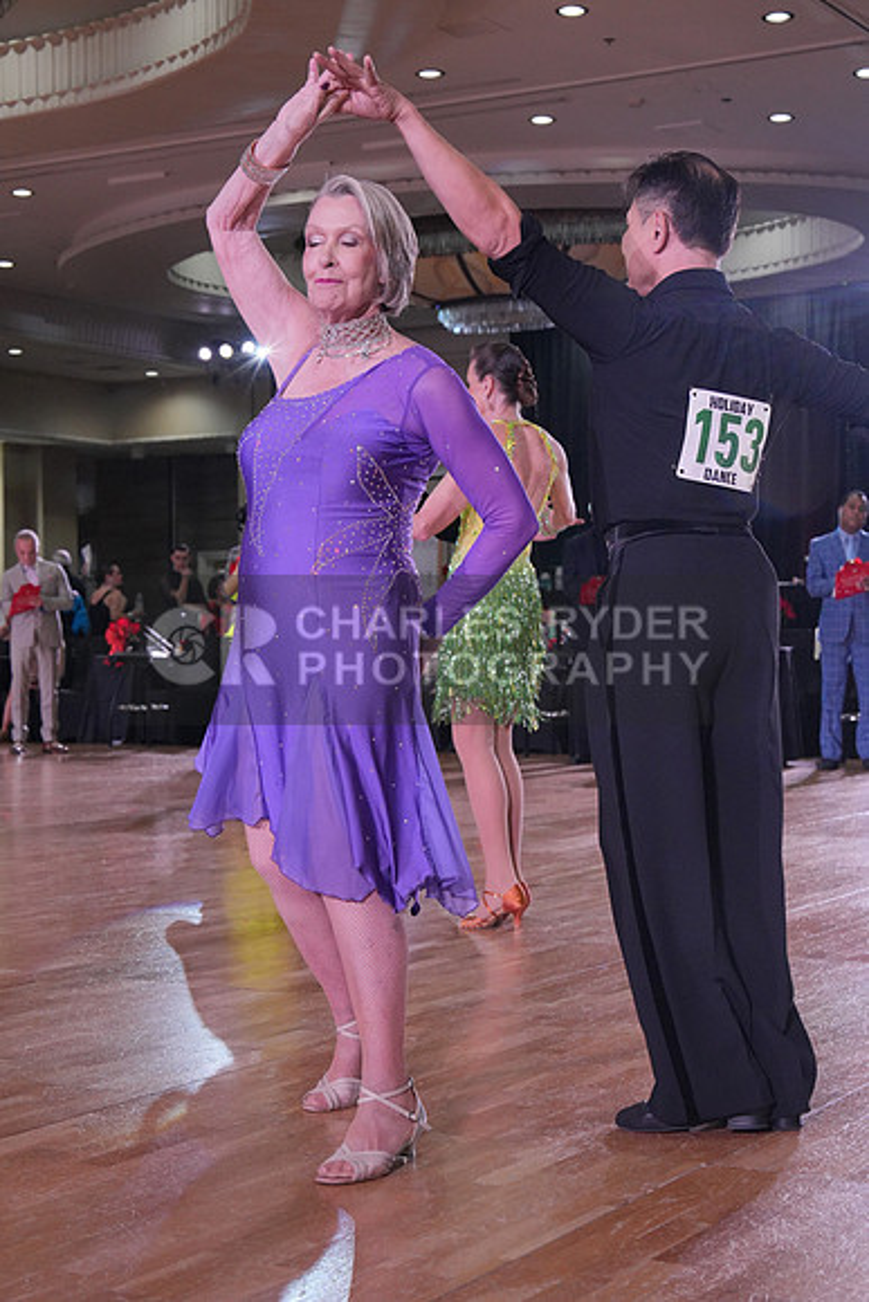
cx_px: 434
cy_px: 651
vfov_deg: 32.4
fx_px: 2243
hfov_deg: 21.9
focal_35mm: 62
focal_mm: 62
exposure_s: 1/400
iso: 3200
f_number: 7.1
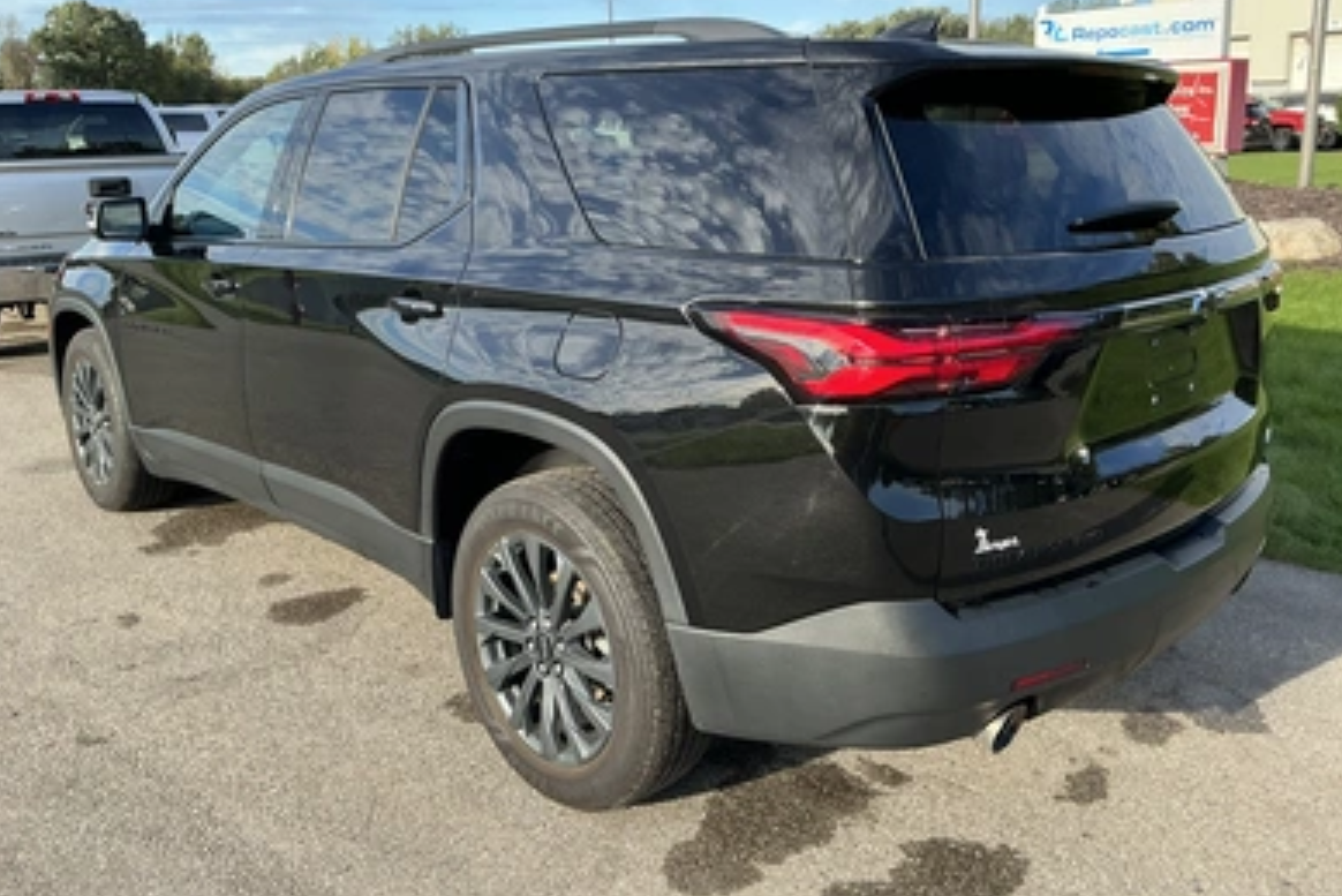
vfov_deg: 43.6
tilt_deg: -12.2
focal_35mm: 30
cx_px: 681
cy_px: 401
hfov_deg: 61.9
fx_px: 1119
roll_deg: +0.0
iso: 25
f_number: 1.8
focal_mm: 3
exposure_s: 1/495
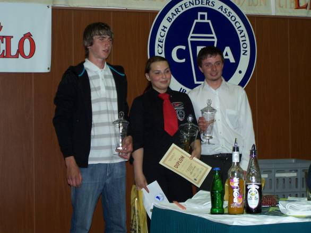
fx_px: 737
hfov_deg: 23.8
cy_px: 116
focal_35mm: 82
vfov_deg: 18.0
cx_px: 156
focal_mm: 13.7
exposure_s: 1/90
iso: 140
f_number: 3.2
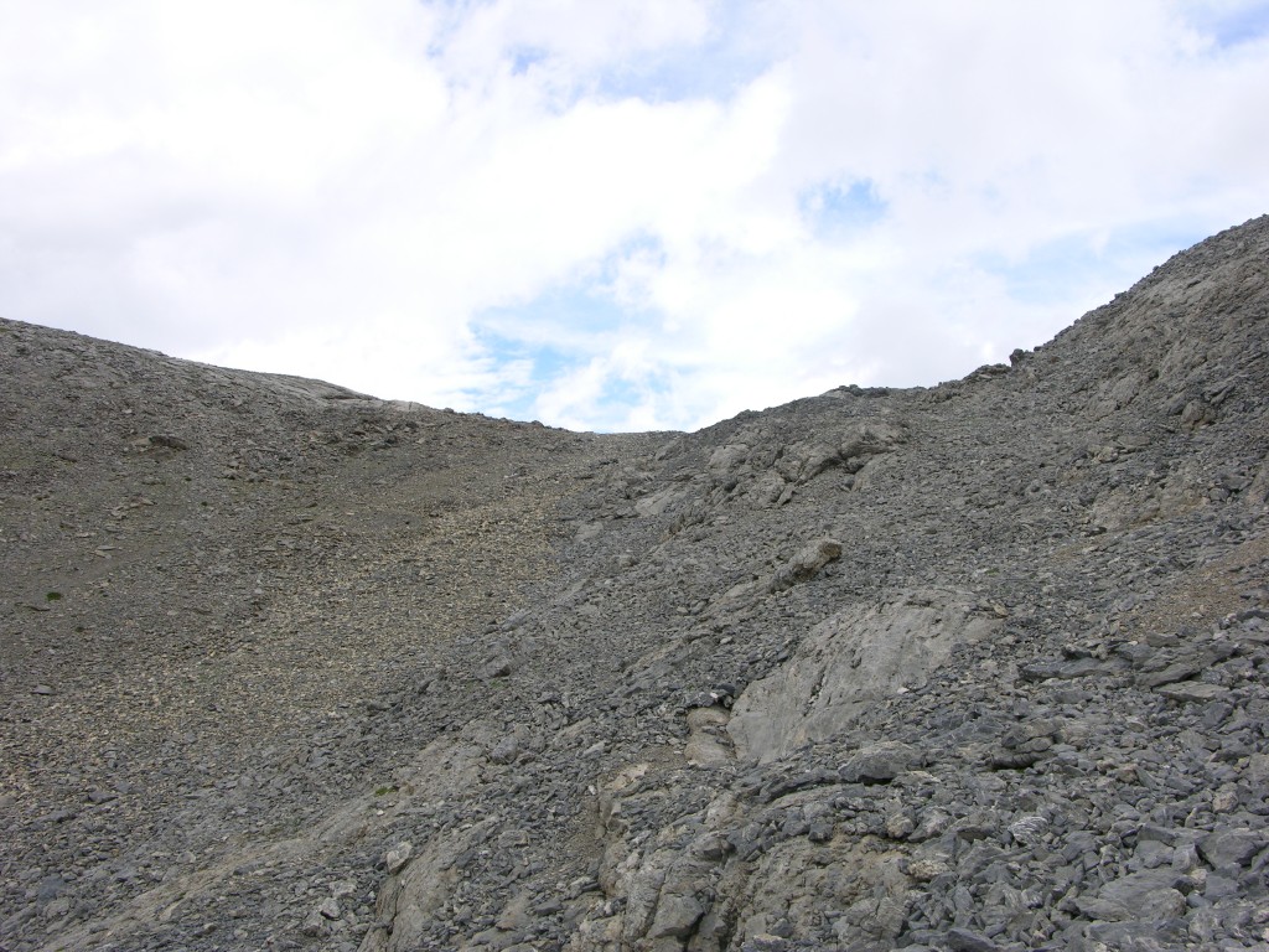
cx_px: 634
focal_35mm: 35
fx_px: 1283
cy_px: 476
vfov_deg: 40.7
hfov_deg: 52.6
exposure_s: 1/167
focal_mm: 8.9
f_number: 6.3
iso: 50
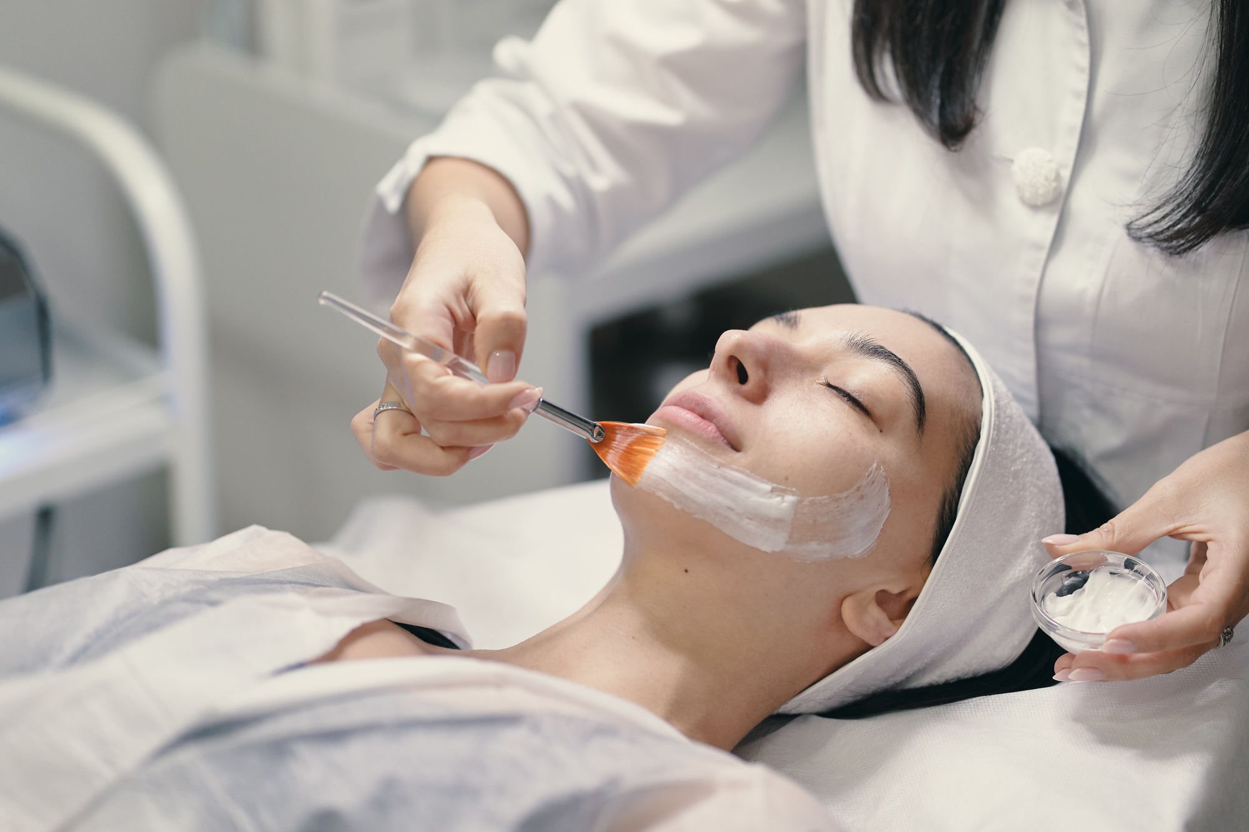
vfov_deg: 16.1
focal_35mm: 85
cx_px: 624
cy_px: 416
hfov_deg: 23.9
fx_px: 2949
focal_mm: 85
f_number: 2
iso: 1000
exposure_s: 1/500
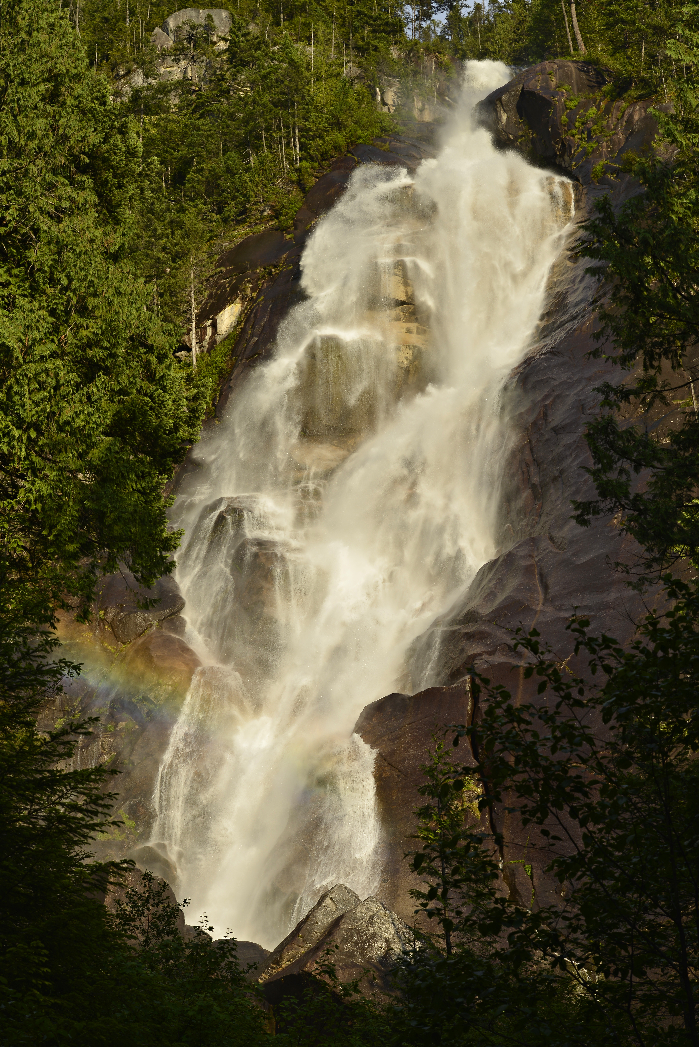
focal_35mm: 70
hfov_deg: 19.5
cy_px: 524
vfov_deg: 28.8
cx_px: 350
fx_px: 2037
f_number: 10
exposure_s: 1/200
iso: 125
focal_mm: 70
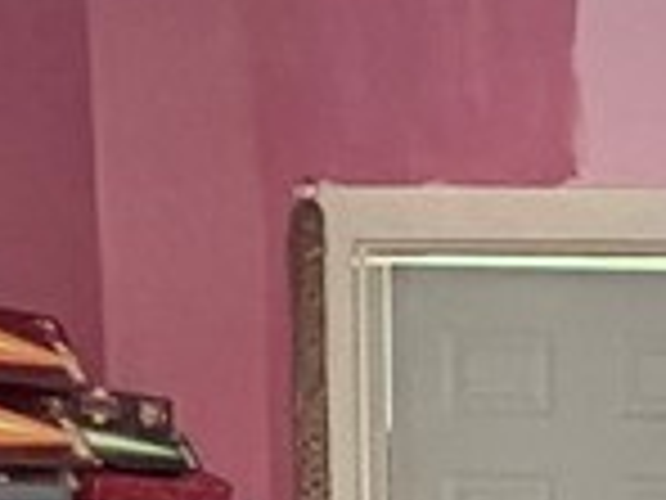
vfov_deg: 14.5
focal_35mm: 97
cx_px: 1112
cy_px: 680
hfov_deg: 17.4
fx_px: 1866
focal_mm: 2.22
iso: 1000
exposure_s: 1/40
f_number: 2.2
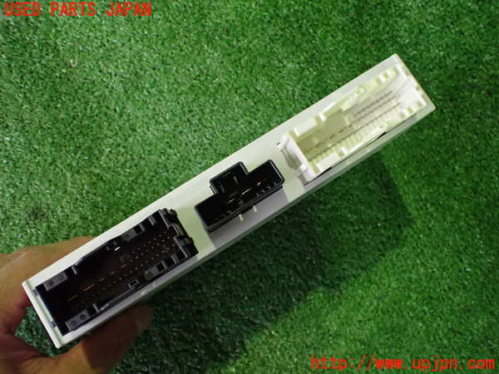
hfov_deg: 60.0
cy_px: 187
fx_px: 432
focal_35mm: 30
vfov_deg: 46.8
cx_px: 250
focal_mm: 5.4
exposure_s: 1/60
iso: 800
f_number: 2.3
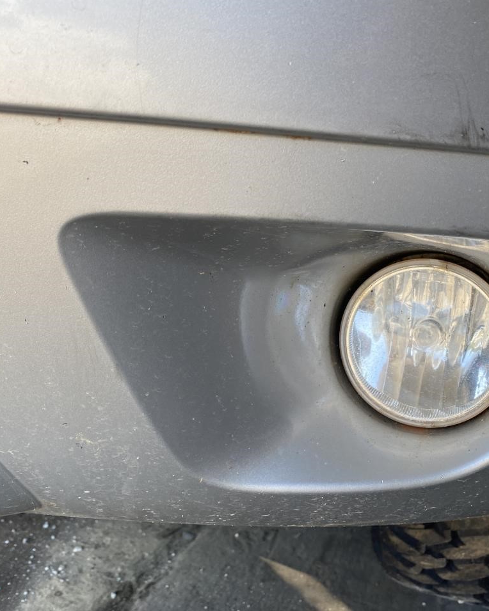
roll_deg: -3.4
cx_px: 311
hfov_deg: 43.0
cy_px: 305
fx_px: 615
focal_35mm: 34
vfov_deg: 52.8
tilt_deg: -12.3
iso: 32
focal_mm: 4.25
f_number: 1.8
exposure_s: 1/210
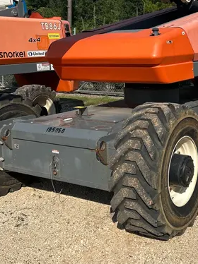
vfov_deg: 37.3
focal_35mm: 51
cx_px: 151
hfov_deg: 28.1
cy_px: 100
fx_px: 389
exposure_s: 1/6211
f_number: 1.5
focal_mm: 5.7
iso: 50
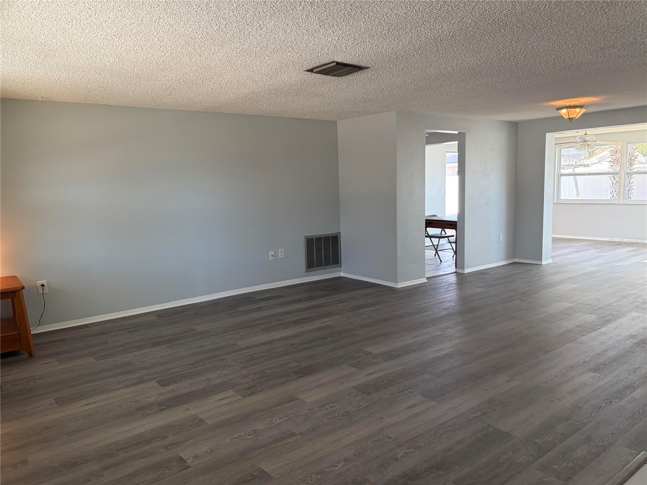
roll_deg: +1.9
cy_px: 242
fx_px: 486
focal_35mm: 26
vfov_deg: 53.1
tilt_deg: -6.4
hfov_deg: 67.3
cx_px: 324
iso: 125
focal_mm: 5.96
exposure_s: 1/127
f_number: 1.6
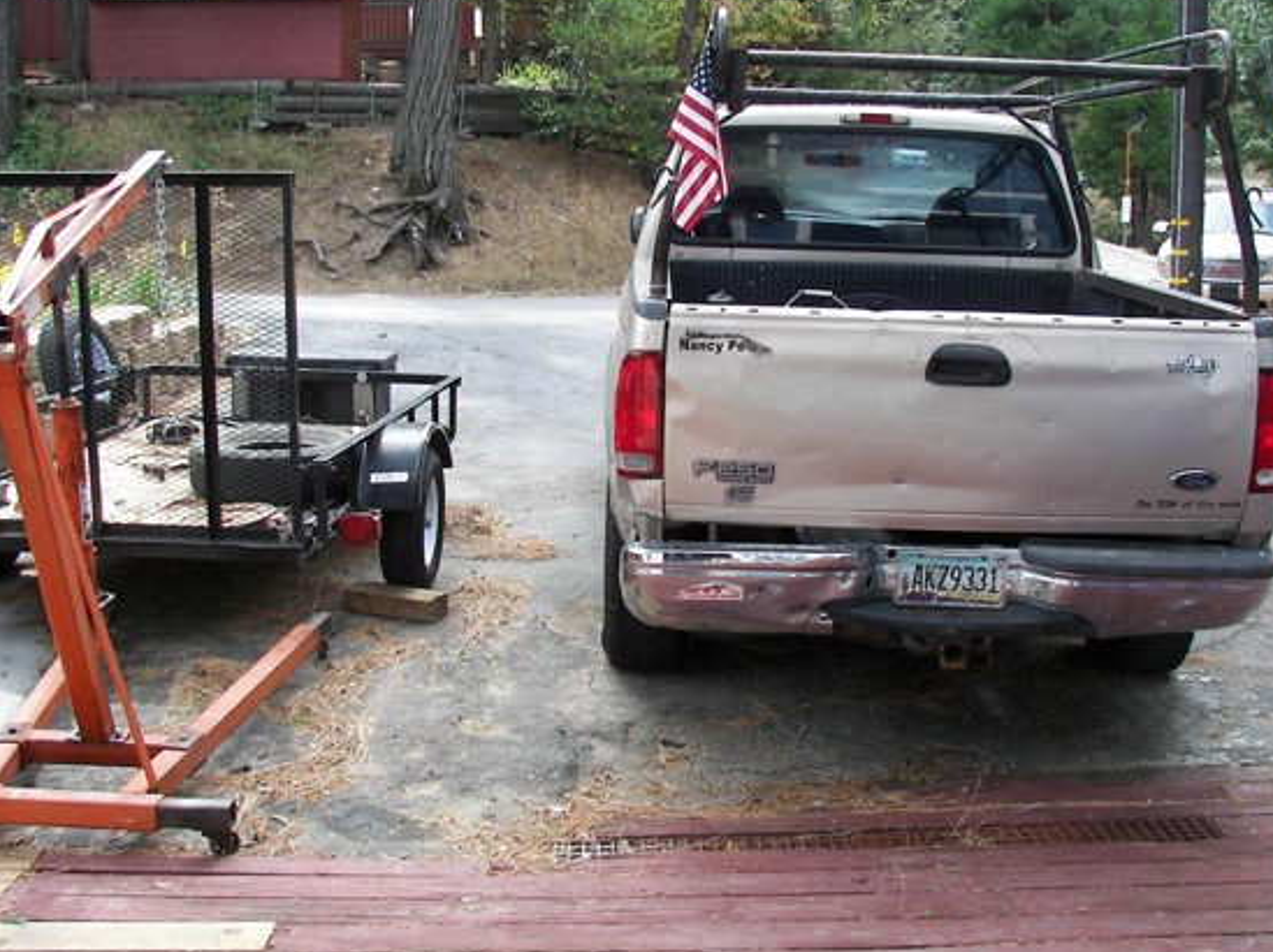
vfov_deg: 34.3
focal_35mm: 42
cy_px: 484
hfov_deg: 44.8
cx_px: 628
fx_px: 1544
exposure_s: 1/80
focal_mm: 6
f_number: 2.8
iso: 50
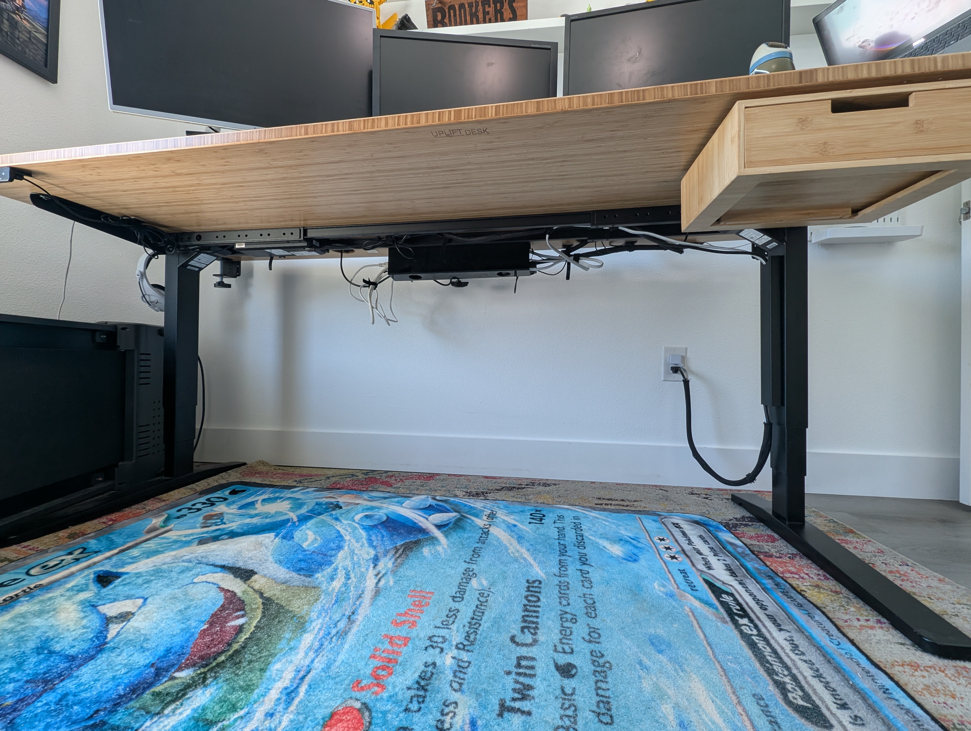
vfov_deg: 90.1
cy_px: 366
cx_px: 486
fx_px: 365
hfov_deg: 106.1
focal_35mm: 13
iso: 52
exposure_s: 1/24
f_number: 2.2
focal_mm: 1.95
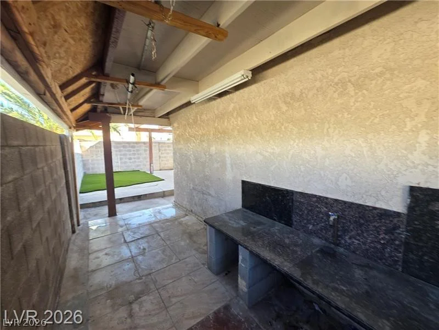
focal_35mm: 13
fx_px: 165
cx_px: 220
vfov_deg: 89.9
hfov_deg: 106.2
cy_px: 165
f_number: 1.9
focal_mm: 2.2
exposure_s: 1/120
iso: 80
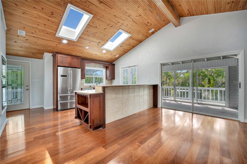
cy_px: 82
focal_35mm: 14
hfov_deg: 104.3
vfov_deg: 81.2
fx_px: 96
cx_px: 124
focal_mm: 14
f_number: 6.3
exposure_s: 1/20
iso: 160
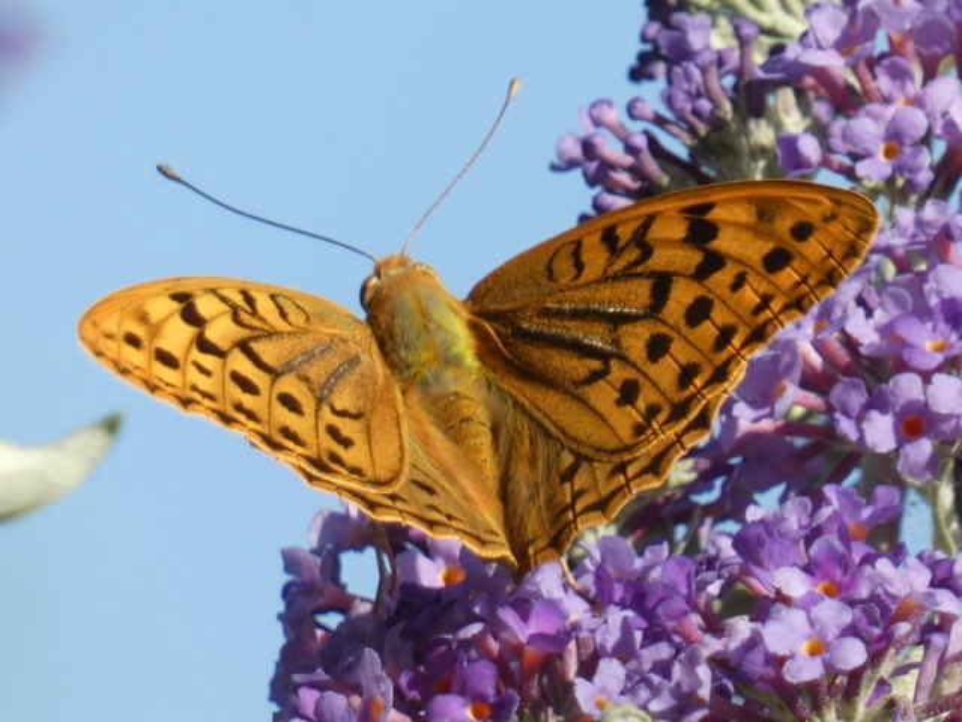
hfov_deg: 2.2
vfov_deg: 1.7
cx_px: 481
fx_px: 24595
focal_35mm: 885
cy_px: 361
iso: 80
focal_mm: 158.6
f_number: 5.6
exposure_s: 1/250
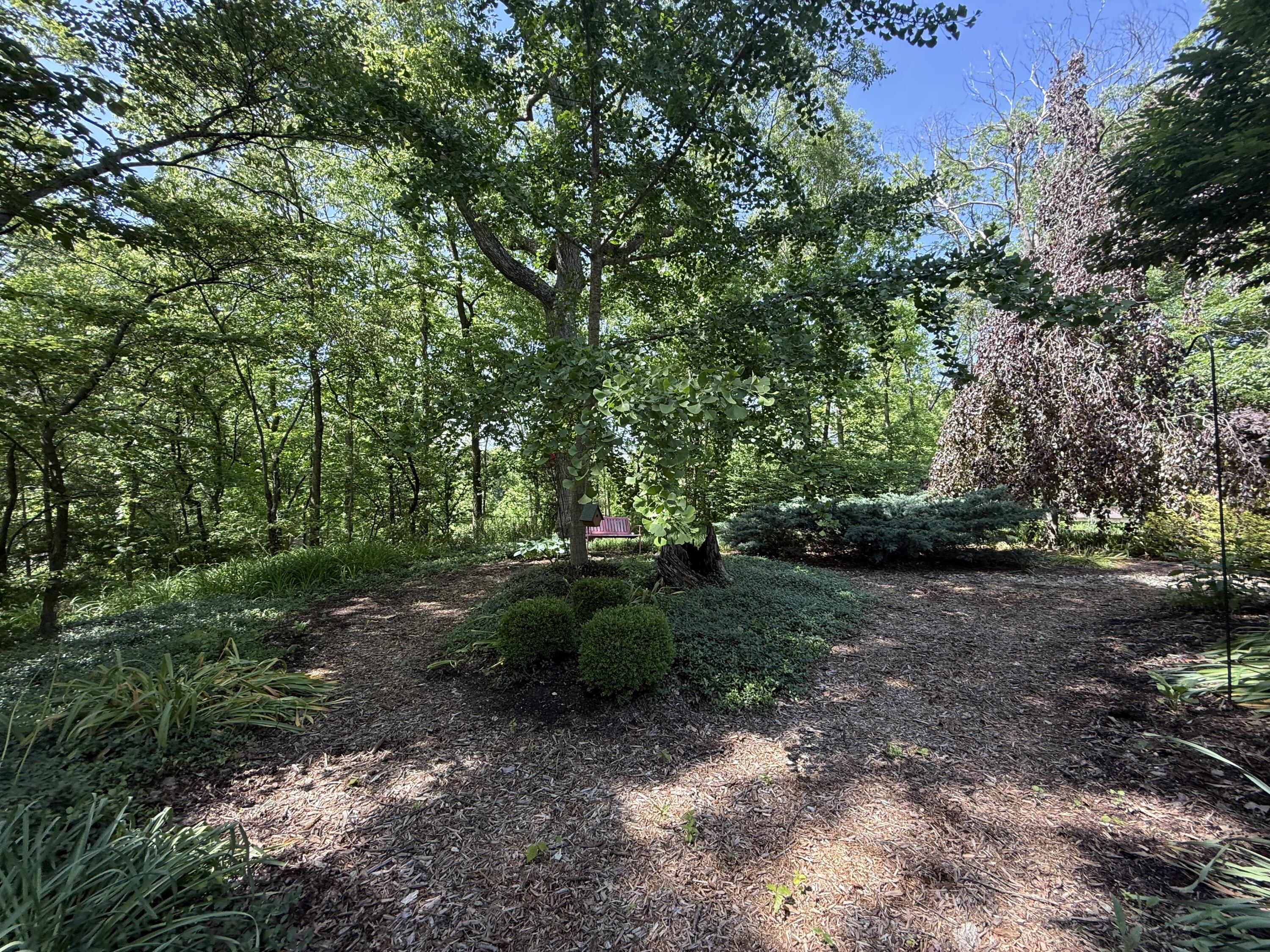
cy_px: 476
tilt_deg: +1.4
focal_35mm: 14
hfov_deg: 102.1
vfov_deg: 85.7
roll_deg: -0.9
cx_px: 635
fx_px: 514
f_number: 2.2
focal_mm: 2.22
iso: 64
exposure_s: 1/156
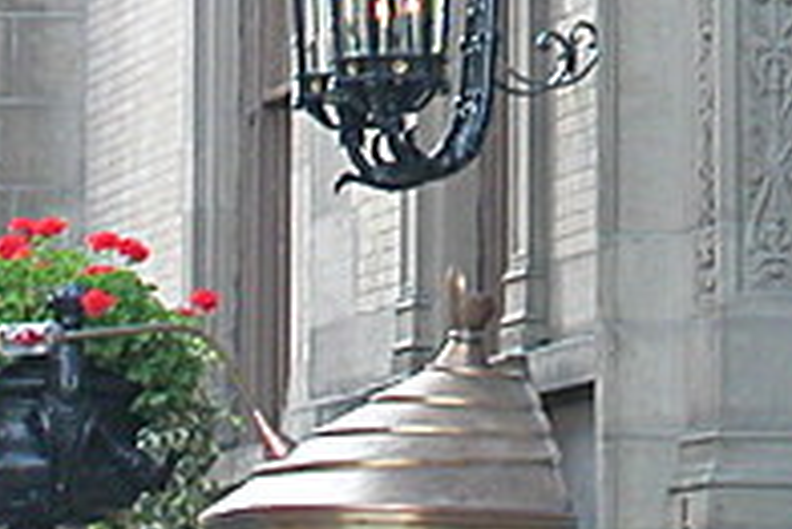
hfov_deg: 5.7
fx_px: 7970
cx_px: 802
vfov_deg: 3.8
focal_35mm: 362
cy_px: -172
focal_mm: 16.8
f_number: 4.8
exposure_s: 1/39.4
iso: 141
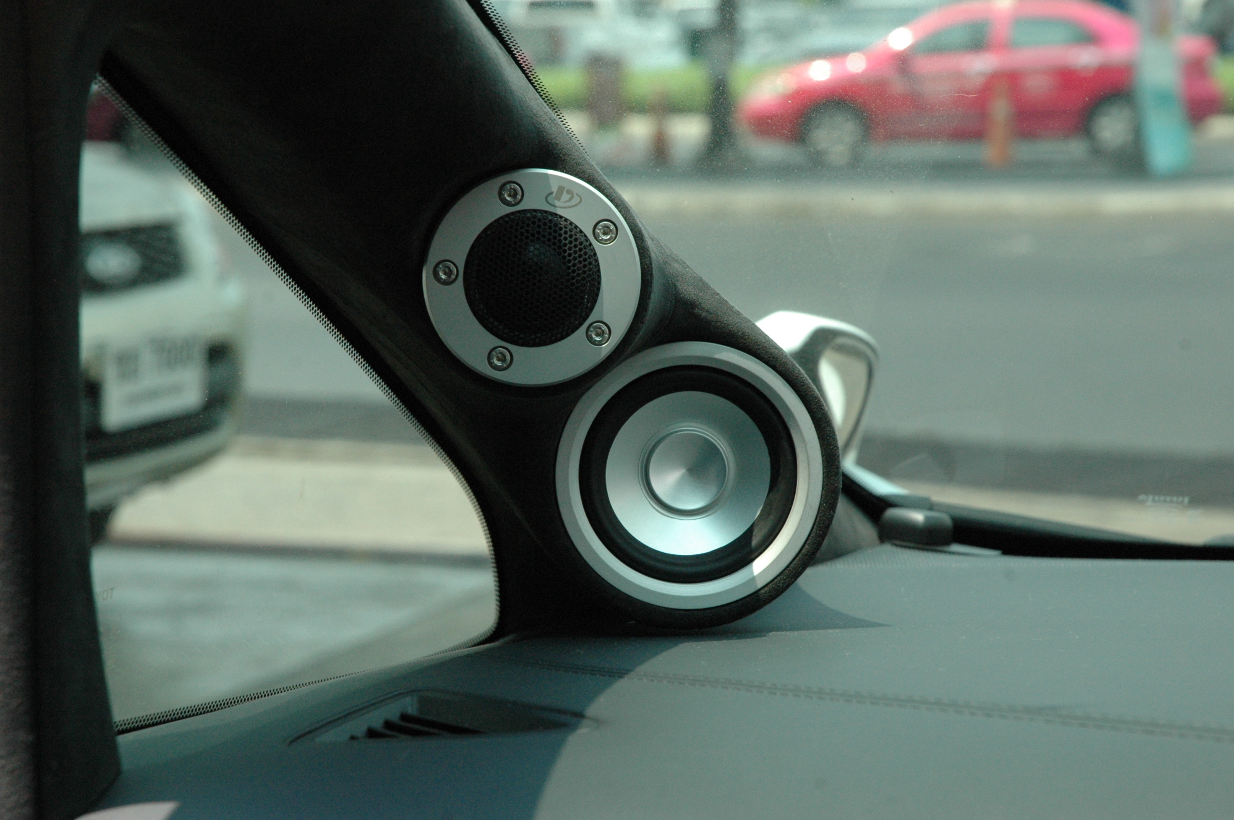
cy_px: 410
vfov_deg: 13.0
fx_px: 3595
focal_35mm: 105
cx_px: 617
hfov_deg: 19.5
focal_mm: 70
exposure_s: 1/250
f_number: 8
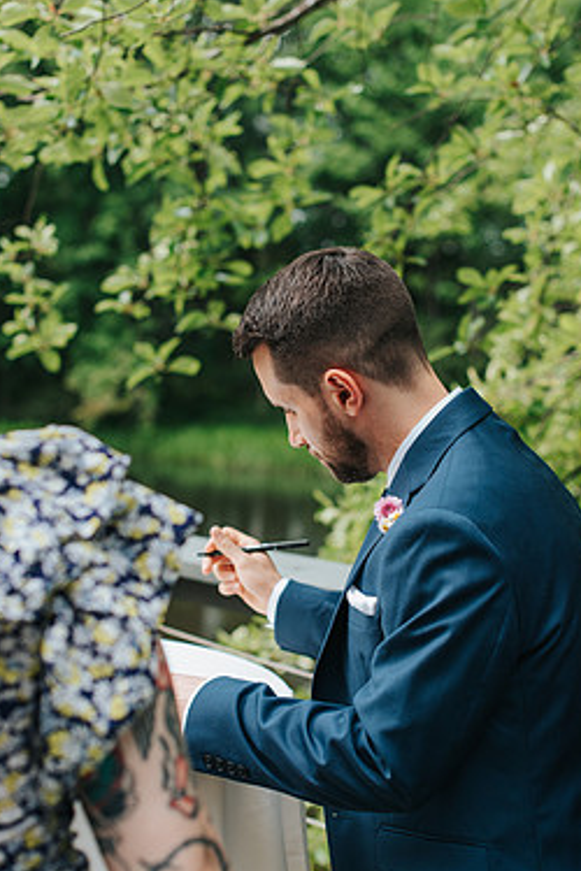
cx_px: 332
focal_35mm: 60
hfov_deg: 22.6
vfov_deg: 33.4
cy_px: 455
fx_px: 1452
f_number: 2.8
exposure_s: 1/800
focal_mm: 50
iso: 360
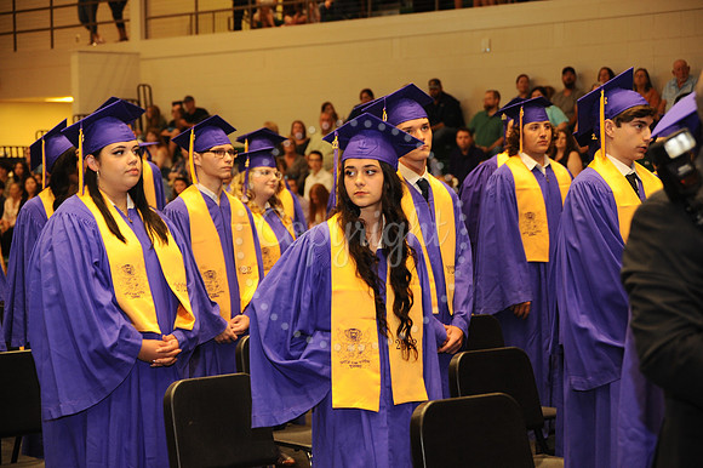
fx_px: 1913
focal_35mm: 98
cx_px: 352
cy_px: 234
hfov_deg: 20.8
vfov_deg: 13.9
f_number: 5.6
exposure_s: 1/60
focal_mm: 98
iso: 1250
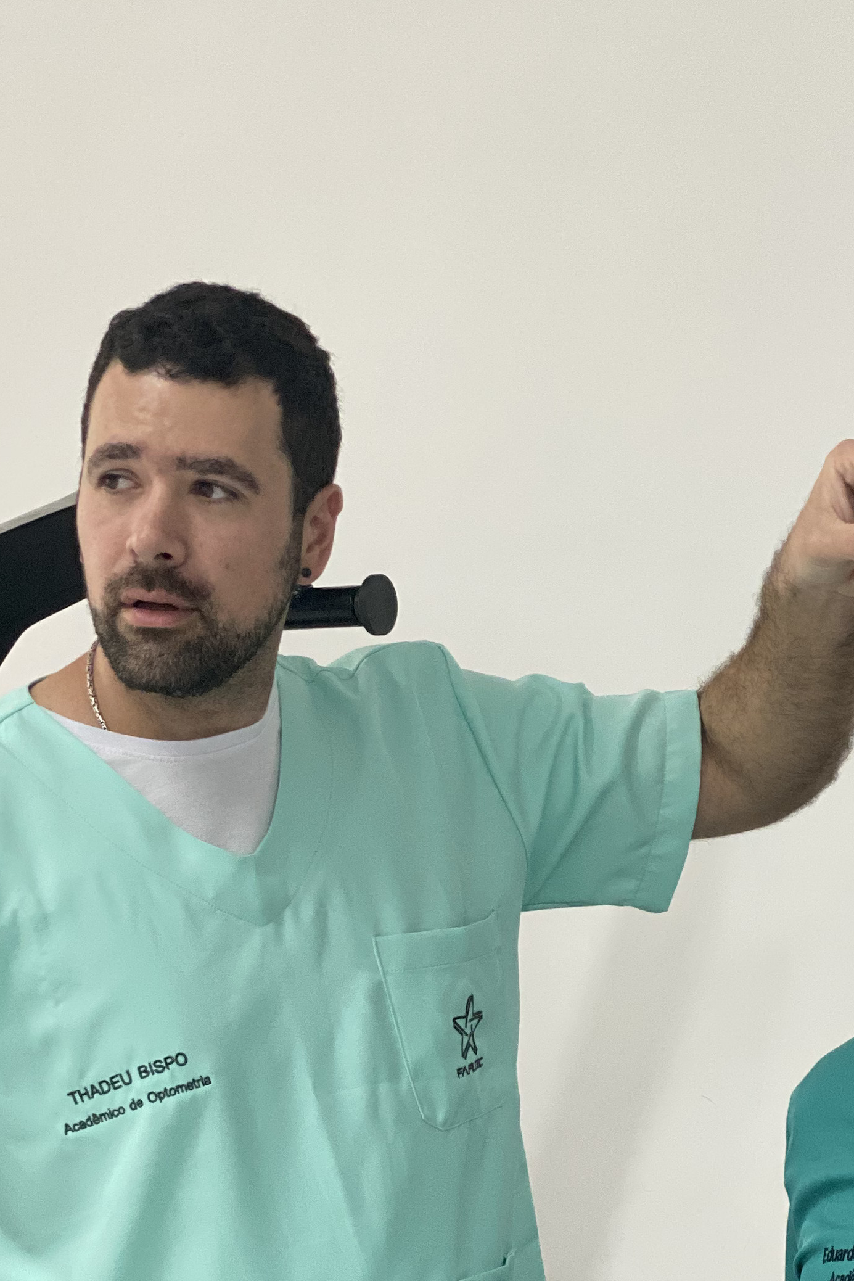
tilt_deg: -1.5
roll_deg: -0.7
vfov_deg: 19.4
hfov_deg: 13.0
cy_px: 812
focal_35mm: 105
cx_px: 598
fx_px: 3735
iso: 200
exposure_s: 1/120
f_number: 2
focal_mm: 6
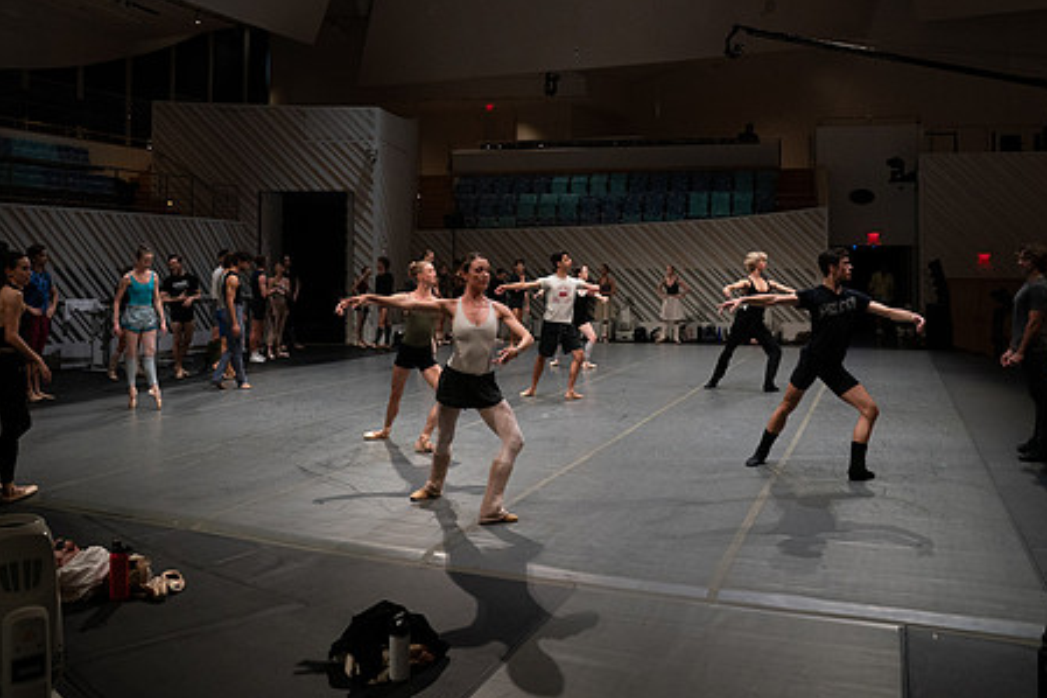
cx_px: 504
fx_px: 901
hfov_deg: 60.3
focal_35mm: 31
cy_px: 256
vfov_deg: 41.9
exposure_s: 1/400
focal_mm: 24
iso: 3200
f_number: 4
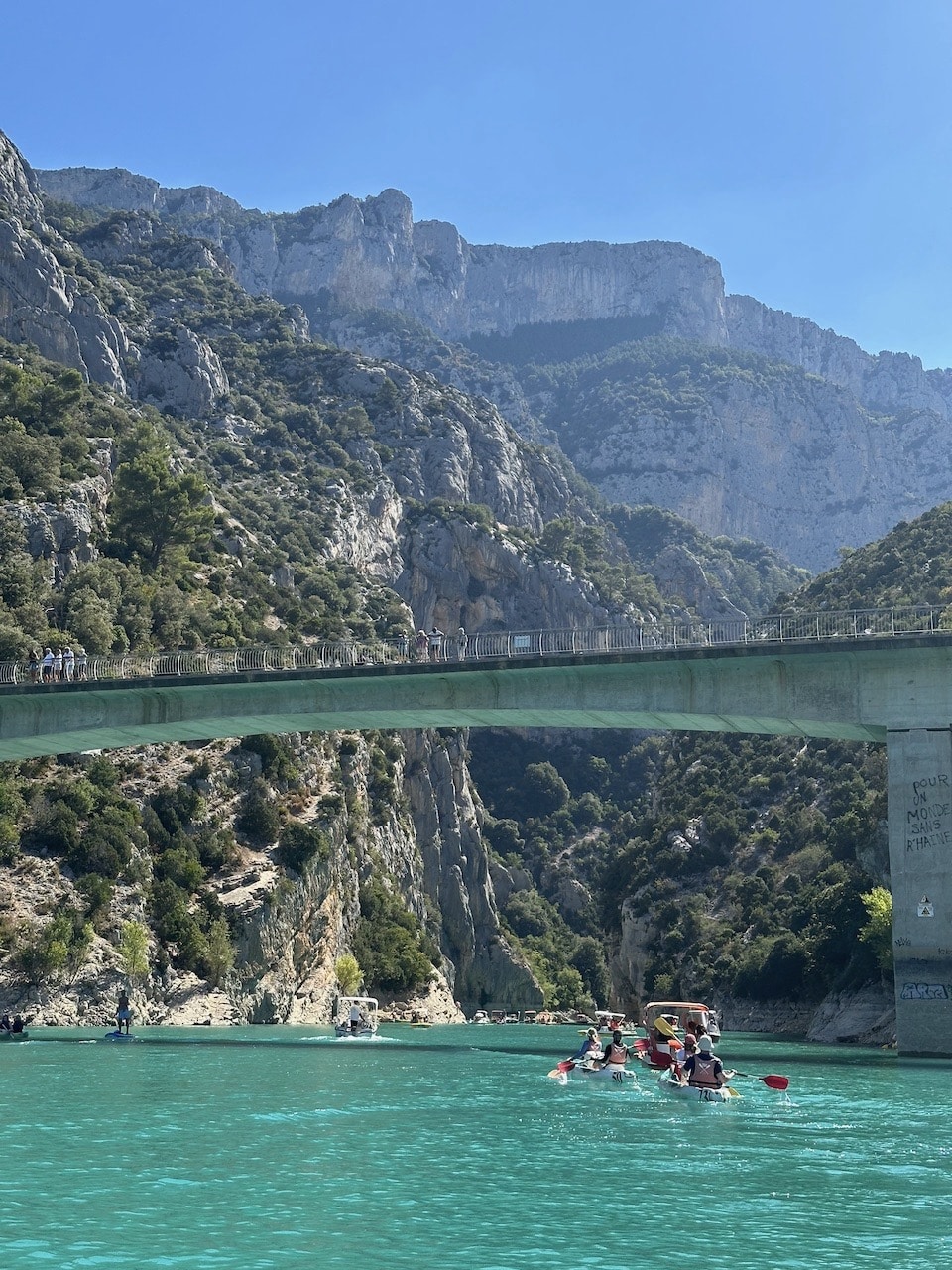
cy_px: 635
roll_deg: -1.8
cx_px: 476
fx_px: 1760
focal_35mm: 48
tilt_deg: +13.3
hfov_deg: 30.3
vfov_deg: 39.7
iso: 64
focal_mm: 6.86
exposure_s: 1/2410
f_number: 1.78
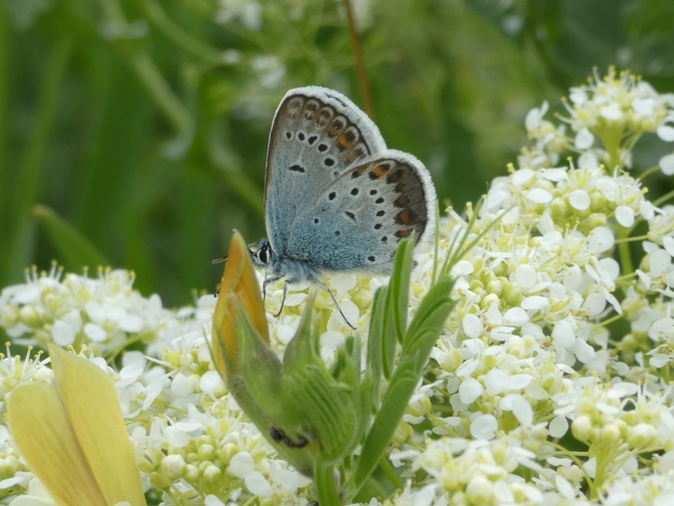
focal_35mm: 147
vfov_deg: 10.1
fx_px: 2863
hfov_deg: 13.4
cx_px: 337
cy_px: 253
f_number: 5.4
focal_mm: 26.3
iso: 100
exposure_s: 1/80
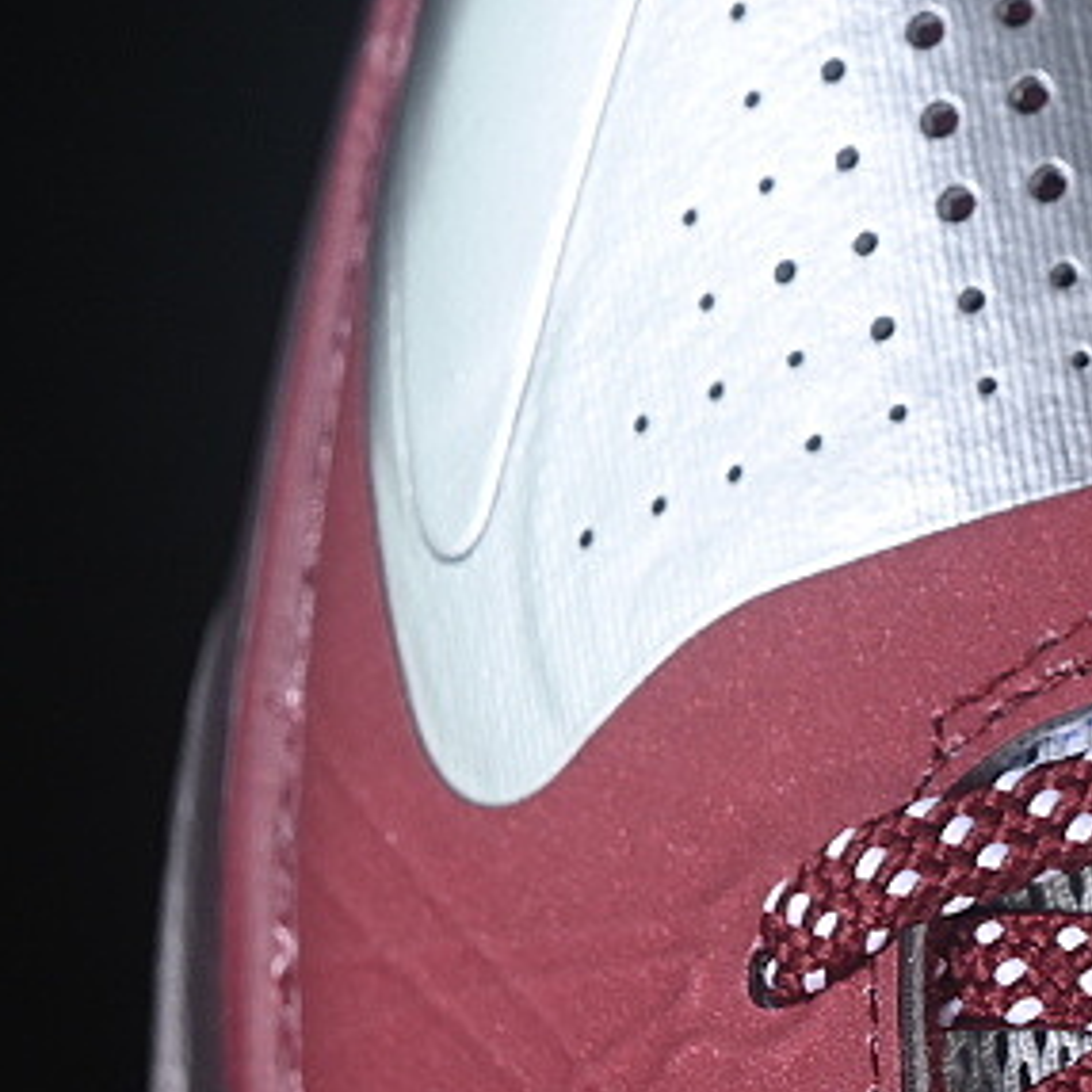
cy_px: 485
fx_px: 8601
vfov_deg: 7.3
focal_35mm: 241
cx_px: 1229
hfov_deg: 7.2
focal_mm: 50
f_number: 6.3
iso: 160
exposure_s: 1/60
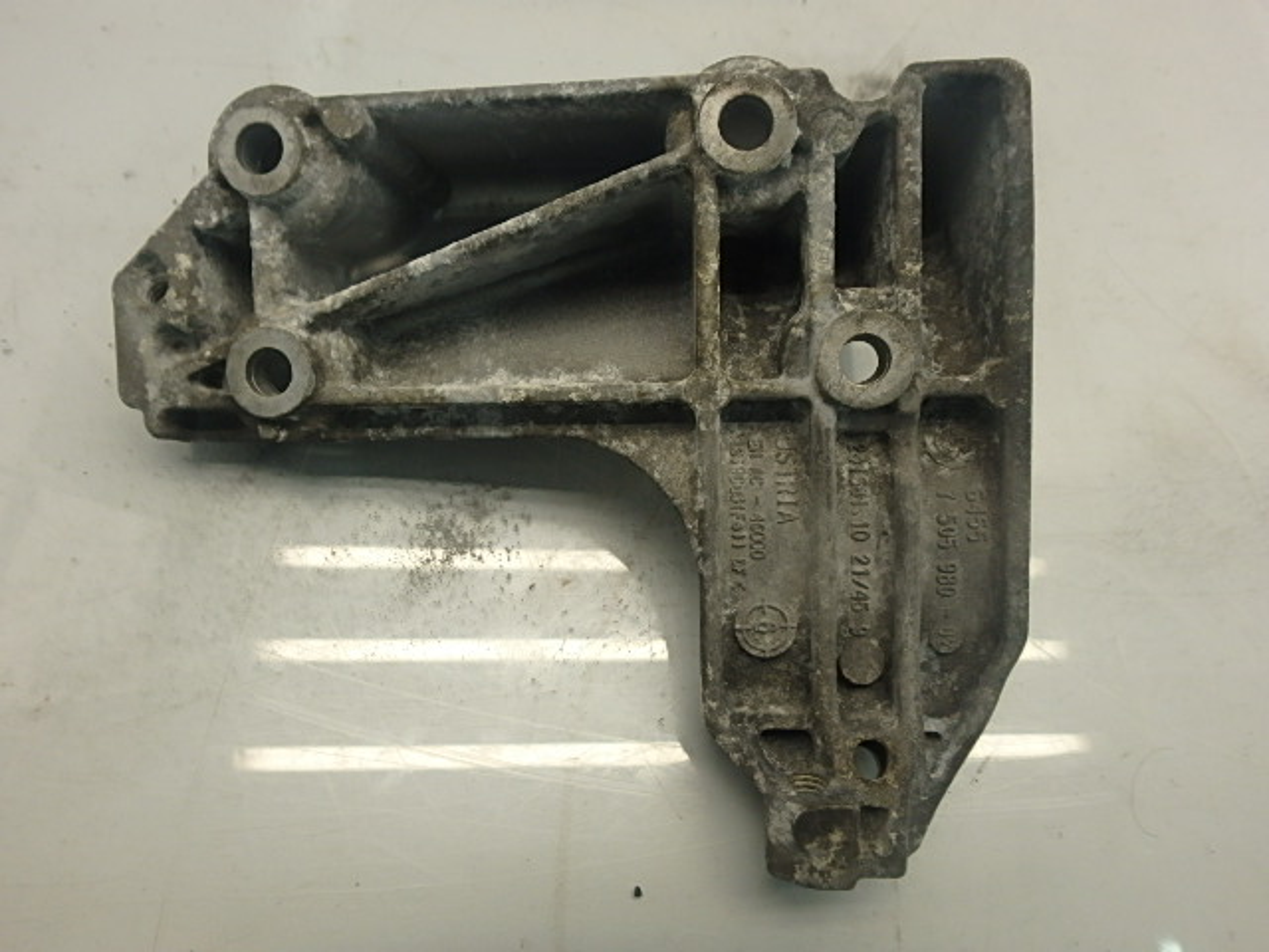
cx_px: 634
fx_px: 770
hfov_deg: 79.0
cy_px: 476
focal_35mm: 21
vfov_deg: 63.4
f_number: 3.5
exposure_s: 1/60
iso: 160
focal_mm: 3.7
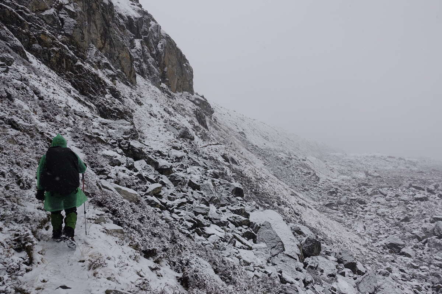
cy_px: 147
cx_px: 221
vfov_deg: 53.1
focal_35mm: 24
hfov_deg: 73.7
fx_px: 295
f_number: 5.6
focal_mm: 8.8
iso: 125
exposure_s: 1/640
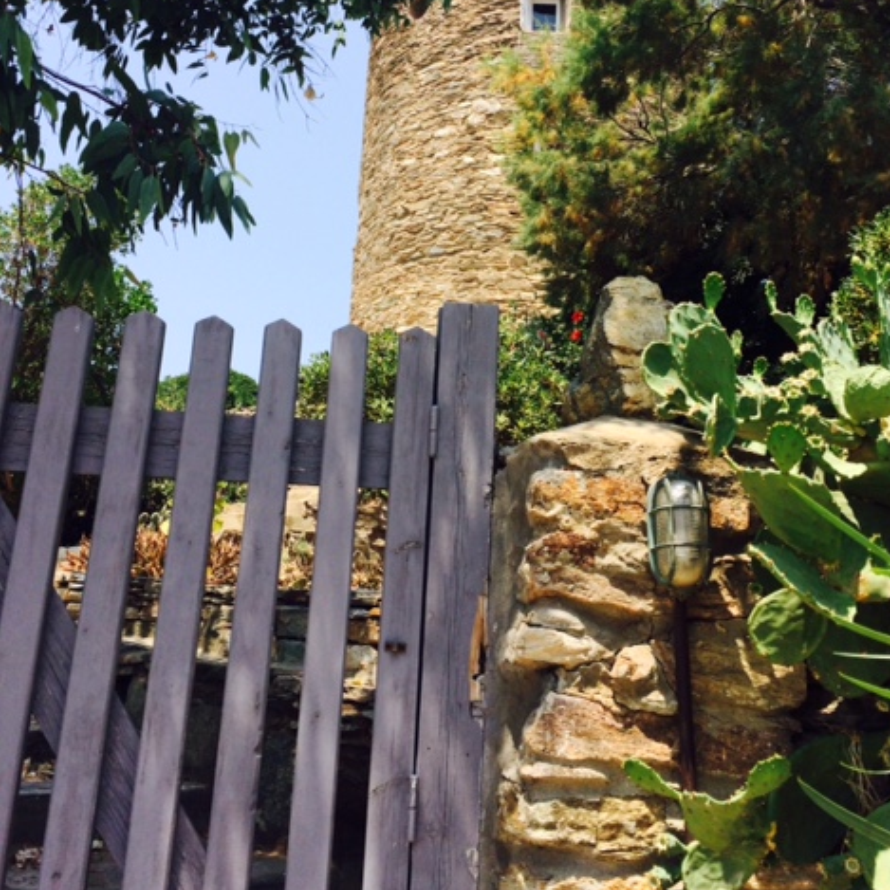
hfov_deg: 47.2
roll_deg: -2.0
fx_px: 1018
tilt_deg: +17.8
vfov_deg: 46.6
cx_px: 454
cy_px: 306
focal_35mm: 35
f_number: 2.2
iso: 32
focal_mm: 4.15
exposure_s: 1/1866
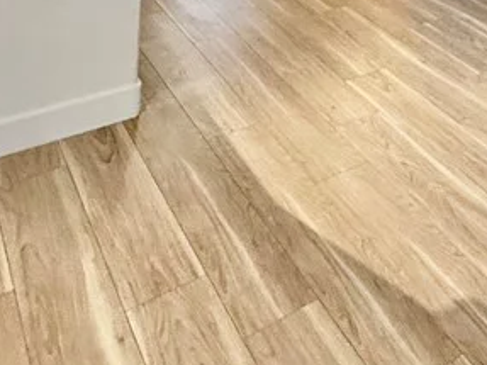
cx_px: 531
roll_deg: -5.3
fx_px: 703
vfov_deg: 22.3
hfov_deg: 33.5
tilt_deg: -2.6
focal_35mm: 50
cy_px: -222
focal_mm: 2.22
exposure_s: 1/120
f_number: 2.2
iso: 320
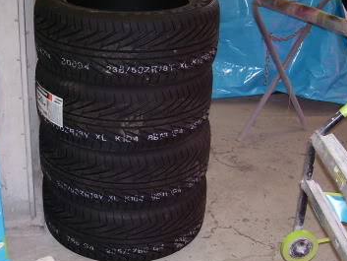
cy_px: 103
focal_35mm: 62
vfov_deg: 23.6
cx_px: 133
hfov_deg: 31.1
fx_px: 622
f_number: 2.7
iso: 80
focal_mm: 5.6
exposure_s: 1/60
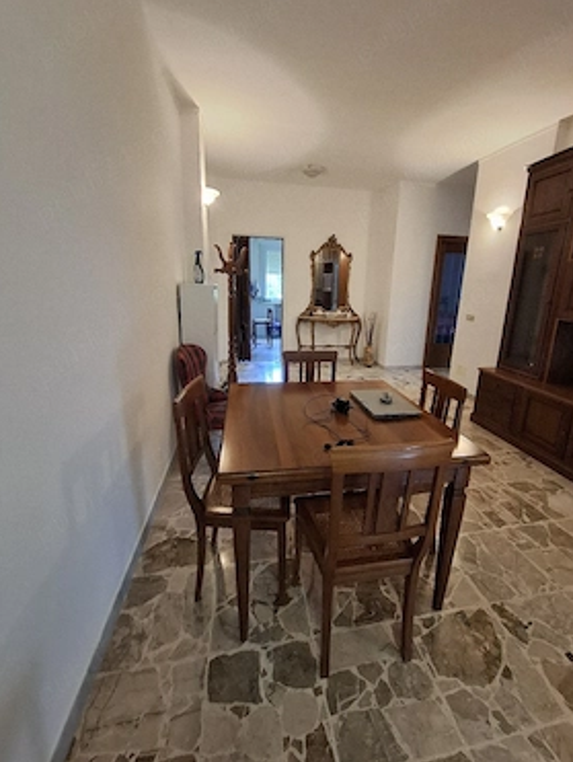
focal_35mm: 14
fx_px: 308
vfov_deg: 101.9
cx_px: 302
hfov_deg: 85.7
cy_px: 359
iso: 250
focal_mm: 1.74
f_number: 2.2
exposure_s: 1/25
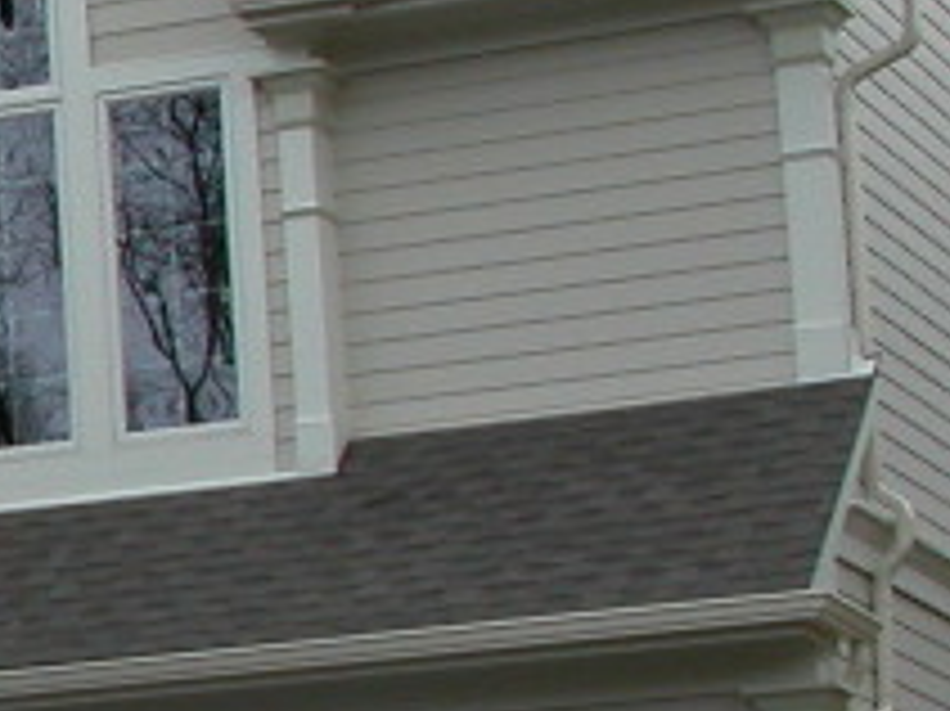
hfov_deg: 8.8
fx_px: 5650
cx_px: -1247
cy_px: 621
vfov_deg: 7.2
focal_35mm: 206
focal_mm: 8.9
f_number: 5
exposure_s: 1/246
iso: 100
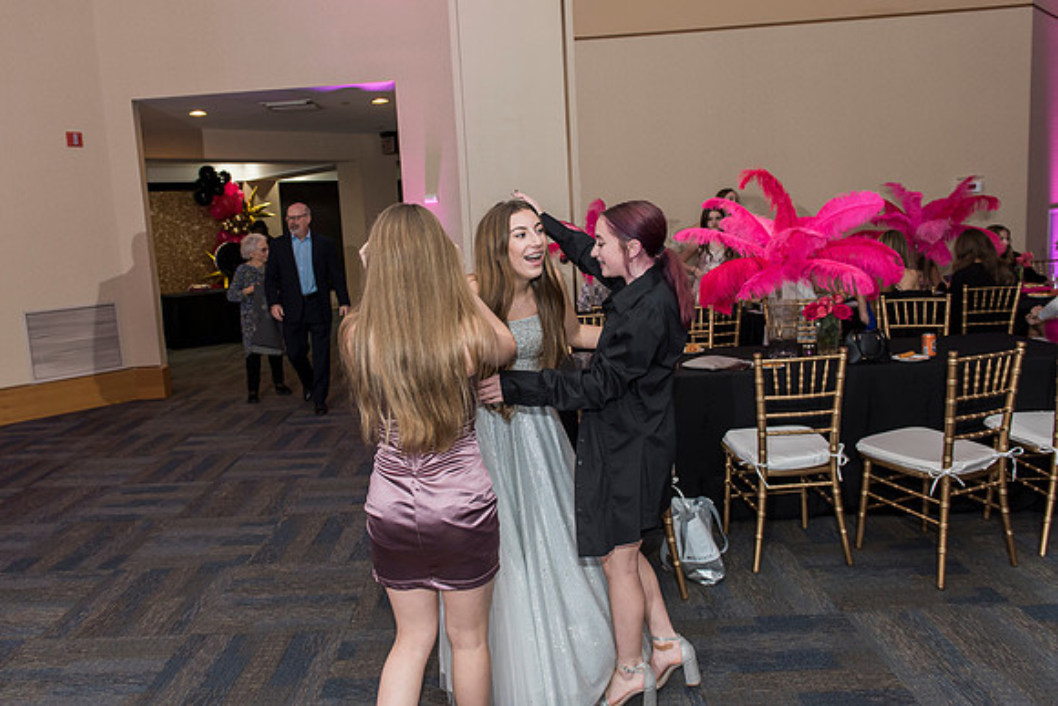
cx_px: 480
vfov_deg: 49.1
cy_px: 320
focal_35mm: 26
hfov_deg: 68.8
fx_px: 771
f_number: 4
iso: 800
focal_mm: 24
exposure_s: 1/100
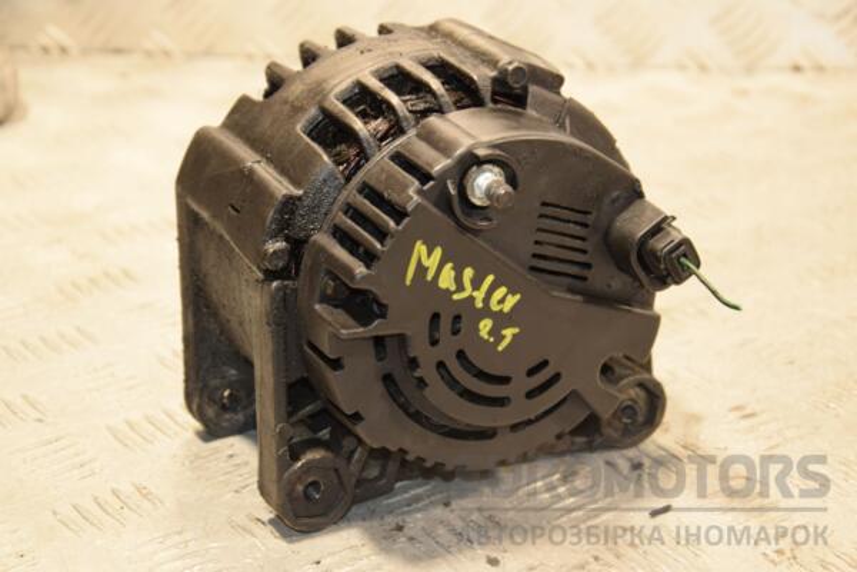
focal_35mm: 93
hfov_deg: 21.9
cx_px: 428
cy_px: 286
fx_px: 2214
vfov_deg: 14.7
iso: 800
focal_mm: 62
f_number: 6.3
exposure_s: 1/60
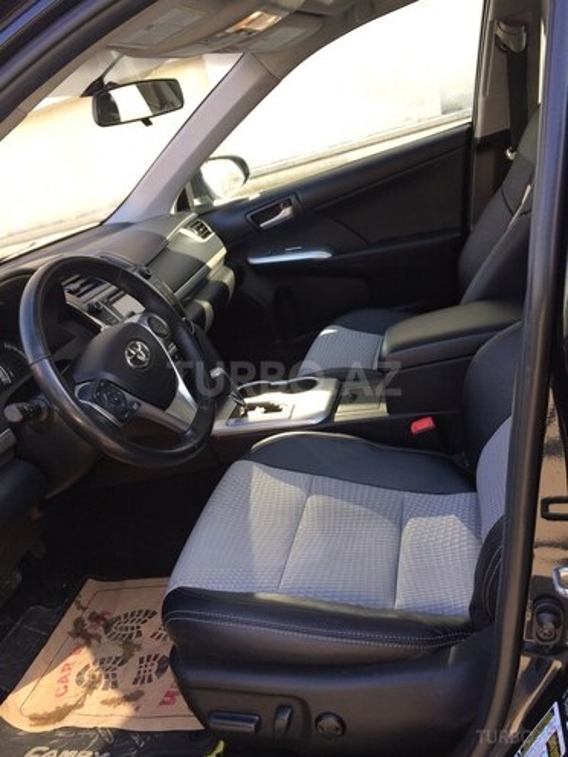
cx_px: 284
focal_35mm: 29
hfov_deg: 48.2
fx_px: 634
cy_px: 378
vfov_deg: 61.7
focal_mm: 4.15
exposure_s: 1/100
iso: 40
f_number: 2.2
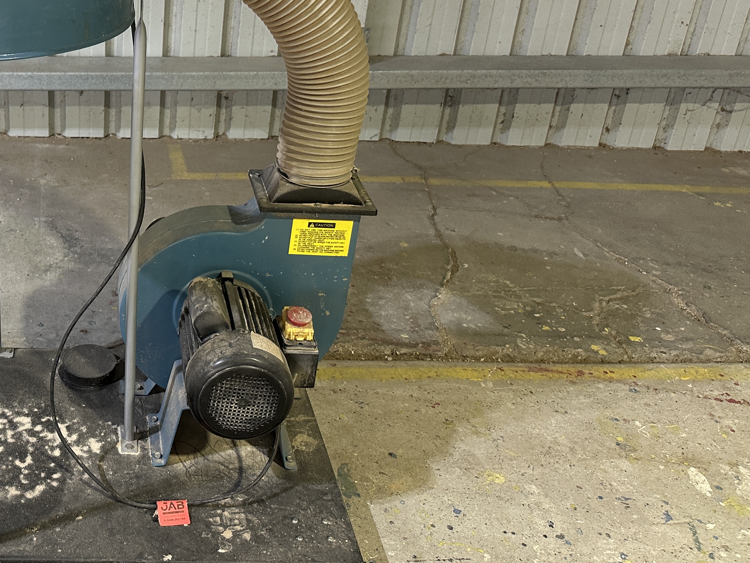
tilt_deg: -26.2
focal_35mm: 43
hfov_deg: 41.0
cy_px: 197
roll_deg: -0.5
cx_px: 99
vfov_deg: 33.4
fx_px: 932
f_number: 1.78
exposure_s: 1/50
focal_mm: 6.86
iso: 160
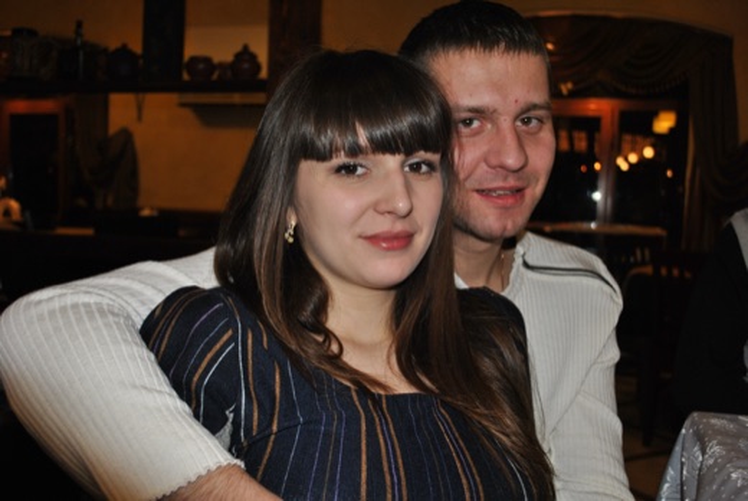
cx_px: 374
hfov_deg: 53.1
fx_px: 749
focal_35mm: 36
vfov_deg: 37.0
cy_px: 250
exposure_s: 1/60
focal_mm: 24
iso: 200
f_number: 4
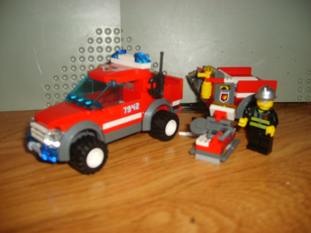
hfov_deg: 52.6
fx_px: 314
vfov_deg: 40.7
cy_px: 116
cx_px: 156
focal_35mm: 35
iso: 100
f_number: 2.8
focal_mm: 5.8
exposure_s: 1/45
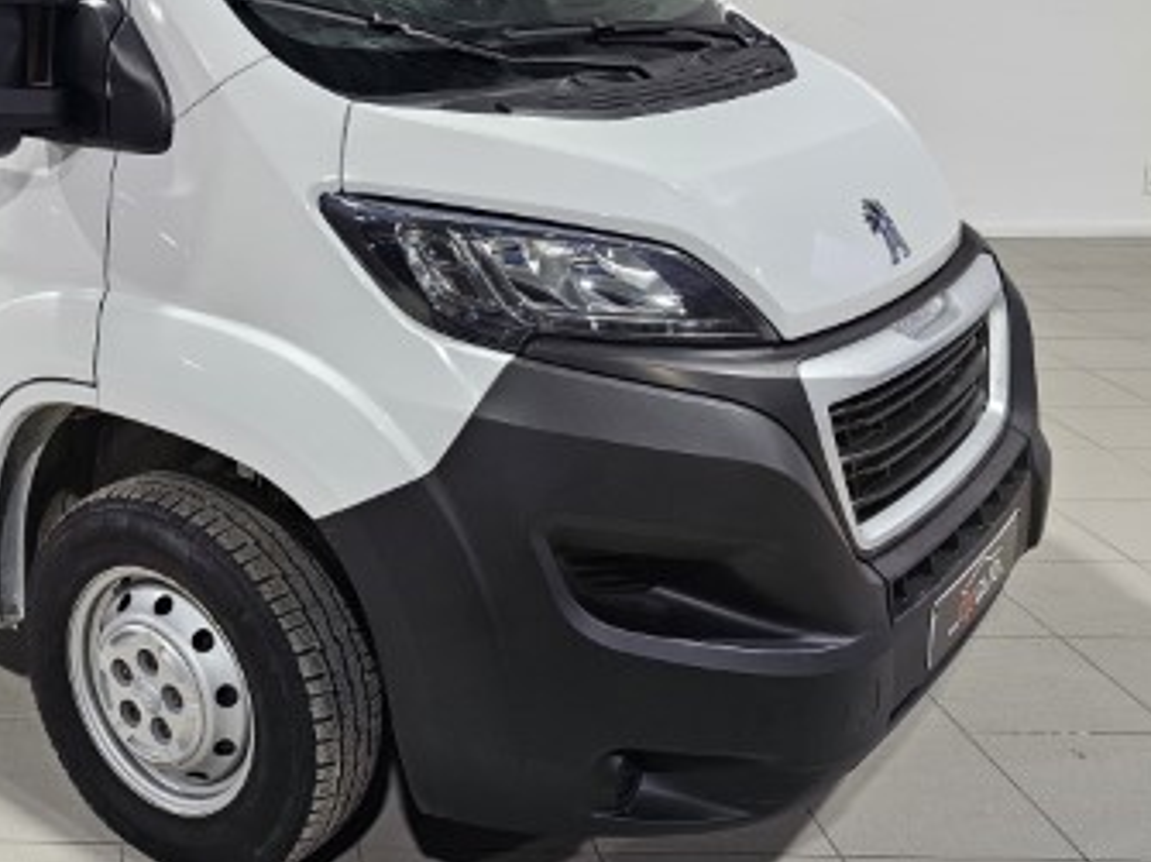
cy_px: 209
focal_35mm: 44
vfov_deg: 32.2
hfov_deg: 39.6
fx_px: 1462
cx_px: 96
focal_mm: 6.3
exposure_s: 1/100
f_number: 1.7
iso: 80
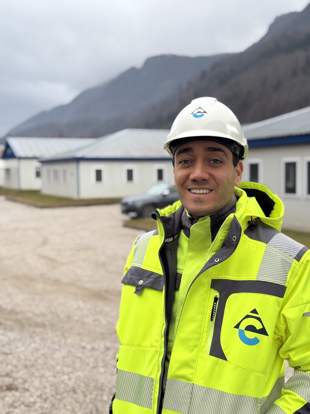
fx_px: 573
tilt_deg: -2.7
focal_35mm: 48
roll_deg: +0.9
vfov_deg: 39.7
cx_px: 155
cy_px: 207
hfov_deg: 30.3
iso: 80
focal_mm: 6.76
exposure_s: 1/541
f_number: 1.78
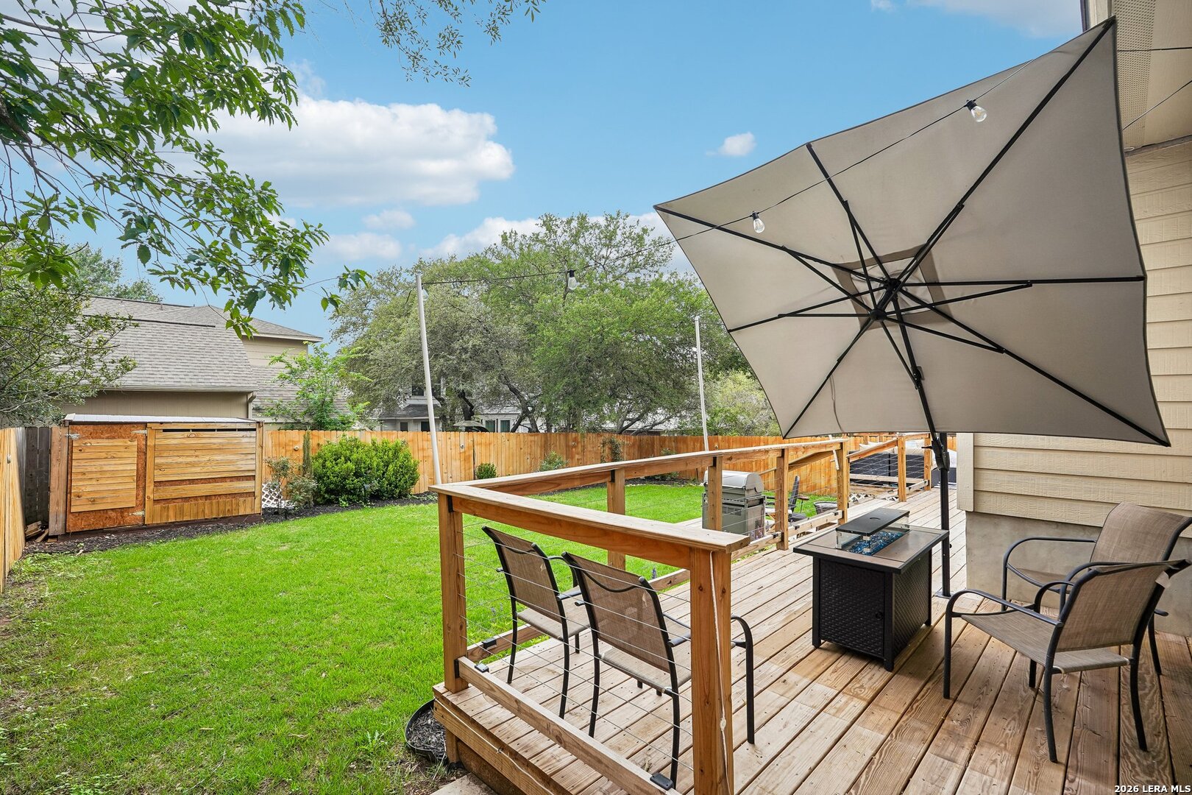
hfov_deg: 96.7
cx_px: 596
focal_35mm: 16
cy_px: 398
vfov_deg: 73.7
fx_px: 530
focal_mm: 16
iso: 125
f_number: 8
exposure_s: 1/30
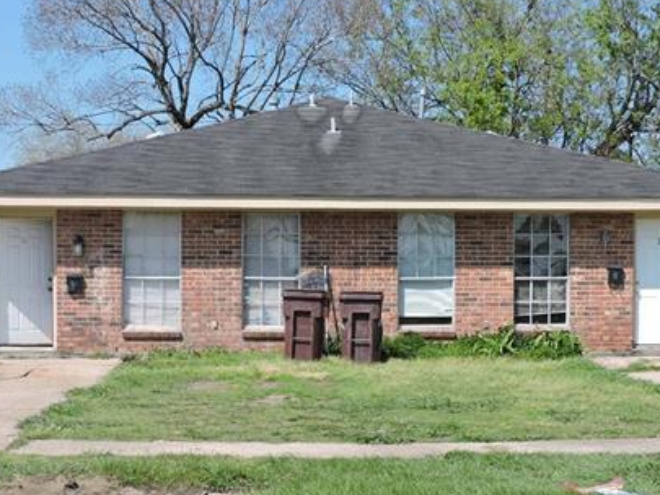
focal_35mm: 68
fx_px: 1297
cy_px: 345
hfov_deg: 28.5
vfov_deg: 21.5
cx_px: 344
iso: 100
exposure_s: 1/800
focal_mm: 7.7
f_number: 3.4
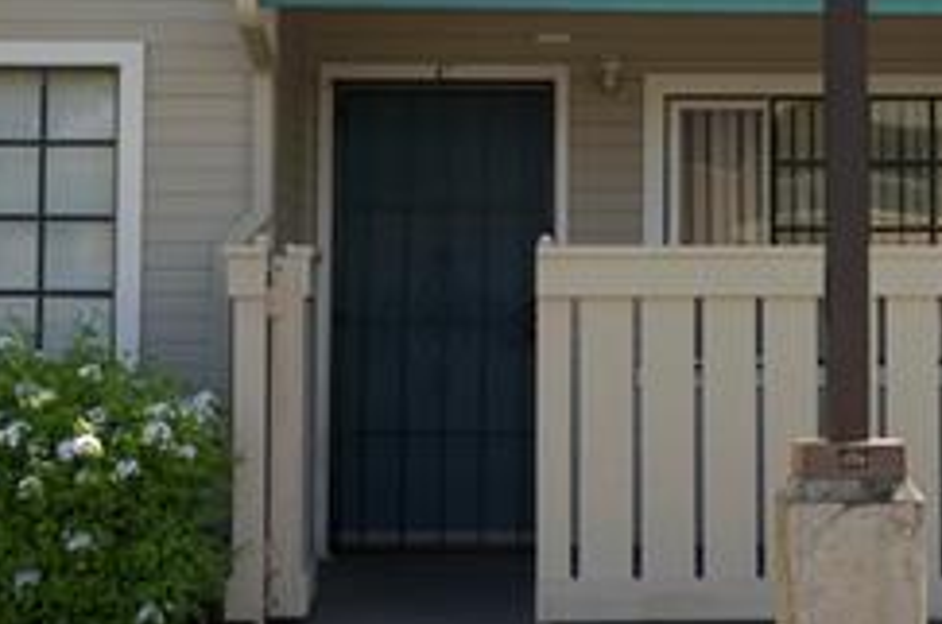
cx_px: 694
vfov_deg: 14.2
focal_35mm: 95
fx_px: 2481
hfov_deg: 21.3
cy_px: 105
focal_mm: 36
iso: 250
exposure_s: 1/1600
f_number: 4
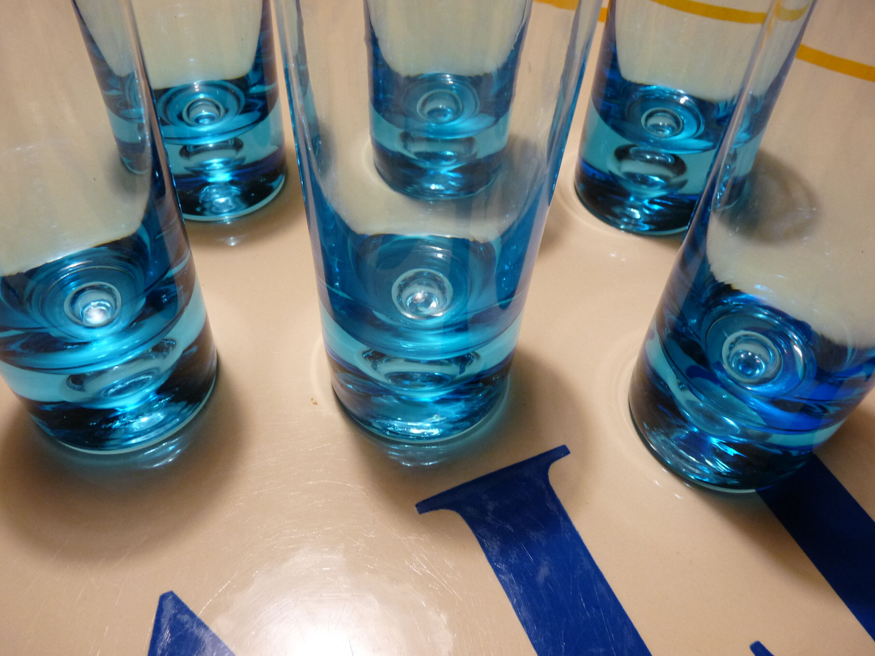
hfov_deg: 65.3
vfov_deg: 51.4
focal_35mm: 27
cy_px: 328
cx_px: 438
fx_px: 682
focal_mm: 4.8
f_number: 2.8
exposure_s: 1/30
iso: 250
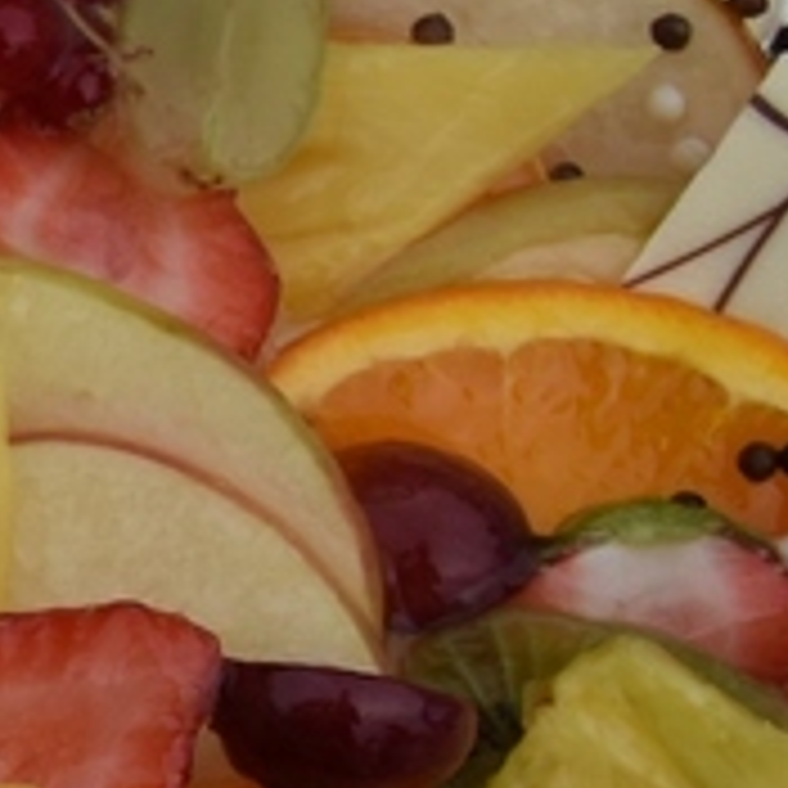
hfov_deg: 8.4
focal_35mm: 168
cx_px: -1740
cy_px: 747
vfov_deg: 10.3
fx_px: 4327
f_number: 9
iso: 200
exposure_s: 1/320
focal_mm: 20
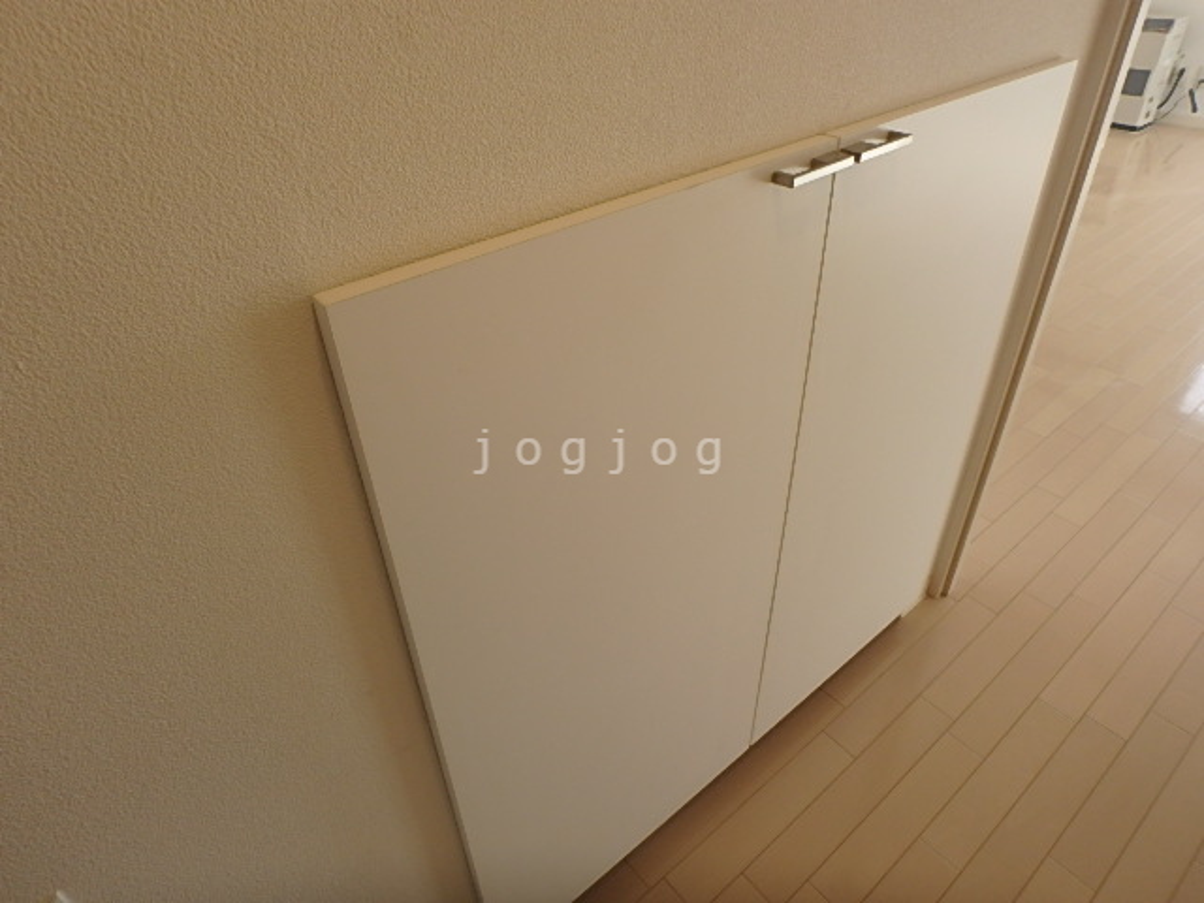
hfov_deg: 79.0
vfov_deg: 63.4
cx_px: 602
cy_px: 452
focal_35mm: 21
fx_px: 730
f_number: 3.5
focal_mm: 3.7
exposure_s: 1/60
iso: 125
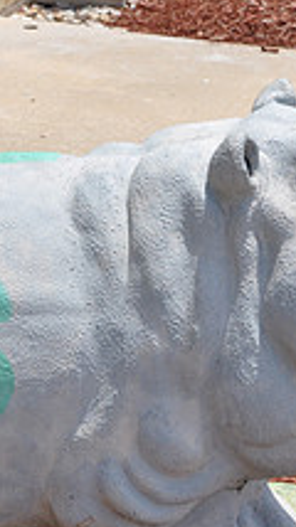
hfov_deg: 8.9
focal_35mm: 136
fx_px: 1902
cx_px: 121
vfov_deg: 15.8
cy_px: 356
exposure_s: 1/200
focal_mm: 32
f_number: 7.1
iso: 200
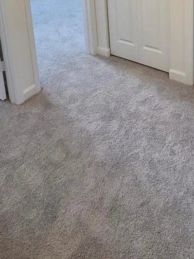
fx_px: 232
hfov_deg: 45.4
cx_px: 98
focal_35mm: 31
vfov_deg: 45.0
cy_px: -22
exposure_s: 1/120
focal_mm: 2.2
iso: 200
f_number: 2.2
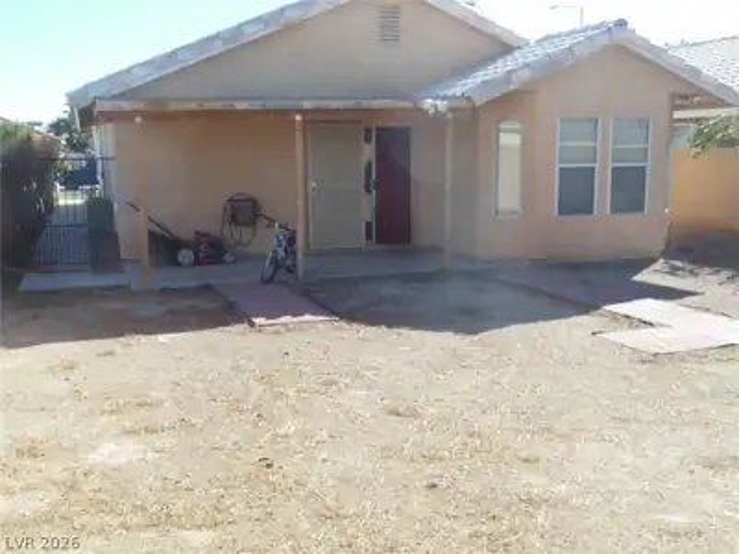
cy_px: 277
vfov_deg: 37.7
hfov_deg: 49.0
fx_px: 811
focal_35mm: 38
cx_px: 370
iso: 125
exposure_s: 1/500
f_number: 3.6
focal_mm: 6.8
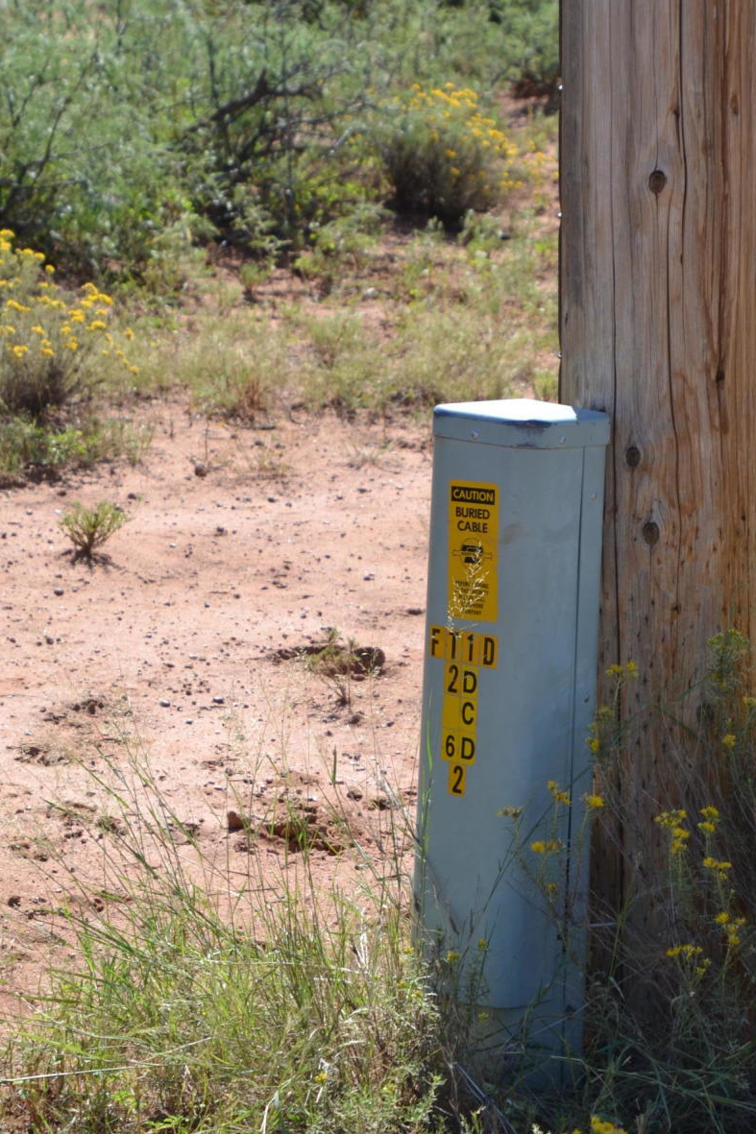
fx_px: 4001
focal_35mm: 127
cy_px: 659
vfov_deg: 16.1
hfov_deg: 10.8
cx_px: 507
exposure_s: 1/200
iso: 100
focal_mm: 50
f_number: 7.1
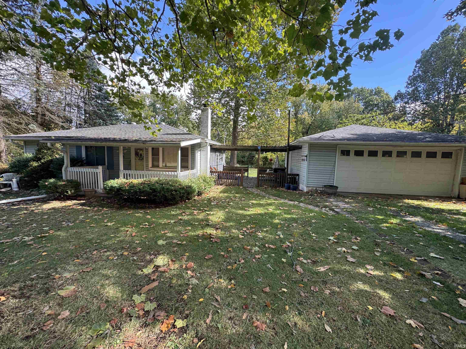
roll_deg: -1.9
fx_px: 188
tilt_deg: -6.2
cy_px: 174
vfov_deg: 85.7
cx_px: 233
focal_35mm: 14
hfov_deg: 102.1
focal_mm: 2.22
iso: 40
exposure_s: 1/147
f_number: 2.2
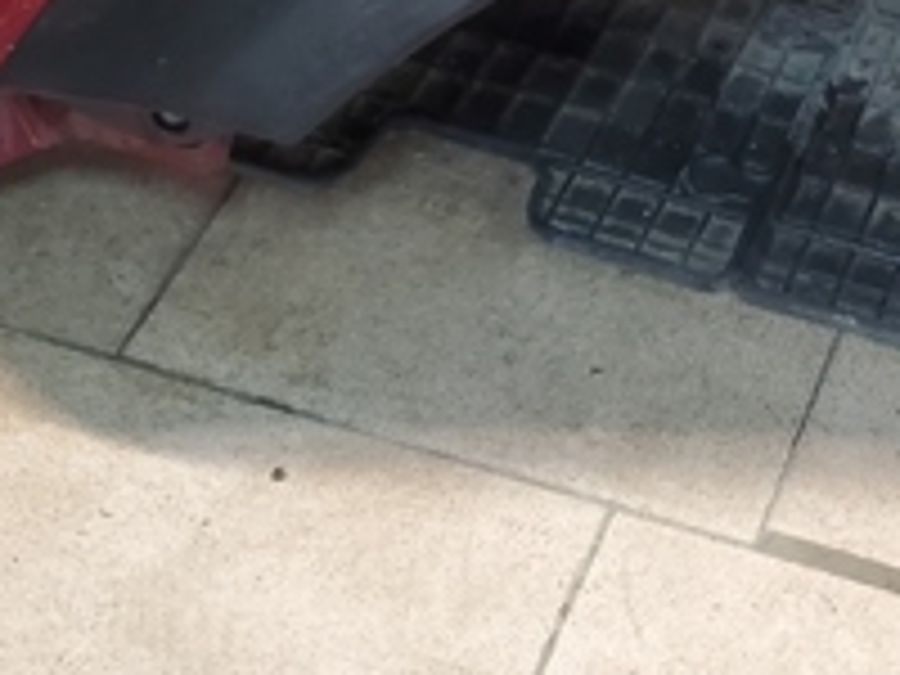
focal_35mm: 83
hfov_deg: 22.2
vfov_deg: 17.1
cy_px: -101
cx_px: 1012
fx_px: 2158
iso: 250
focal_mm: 4.3
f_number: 1.5
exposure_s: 1/40
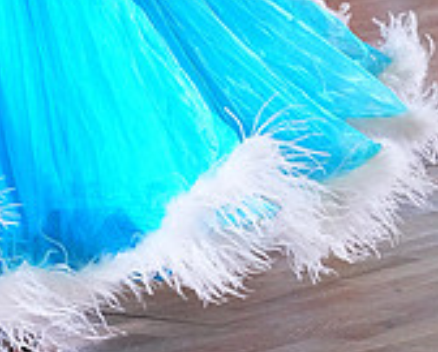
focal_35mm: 437
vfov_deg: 3.5
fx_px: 5675
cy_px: -219
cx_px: -64
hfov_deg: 4.4
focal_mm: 135
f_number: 6.3
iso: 10000
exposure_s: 1/400
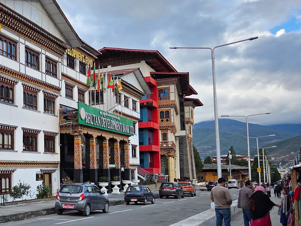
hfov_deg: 37.8
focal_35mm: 46
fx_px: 400
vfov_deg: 31.5
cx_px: 17
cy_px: 133
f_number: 1.8
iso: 80
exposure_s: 1/2302
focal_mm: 5.4
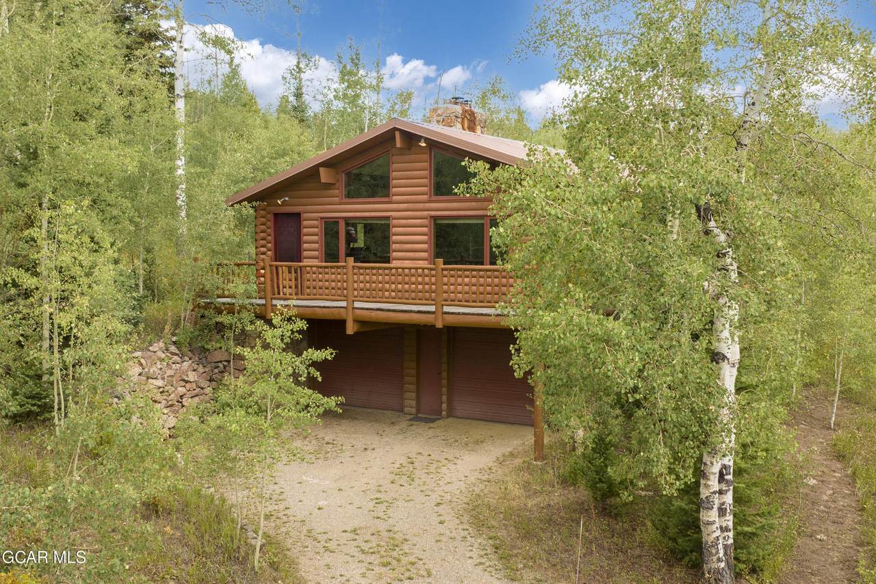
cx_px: 438
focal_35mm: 14
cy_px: 292
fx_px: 341
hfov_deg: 104.3
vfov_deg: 81.2
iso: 160
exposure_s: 1/160
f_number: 7.1
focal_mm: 14
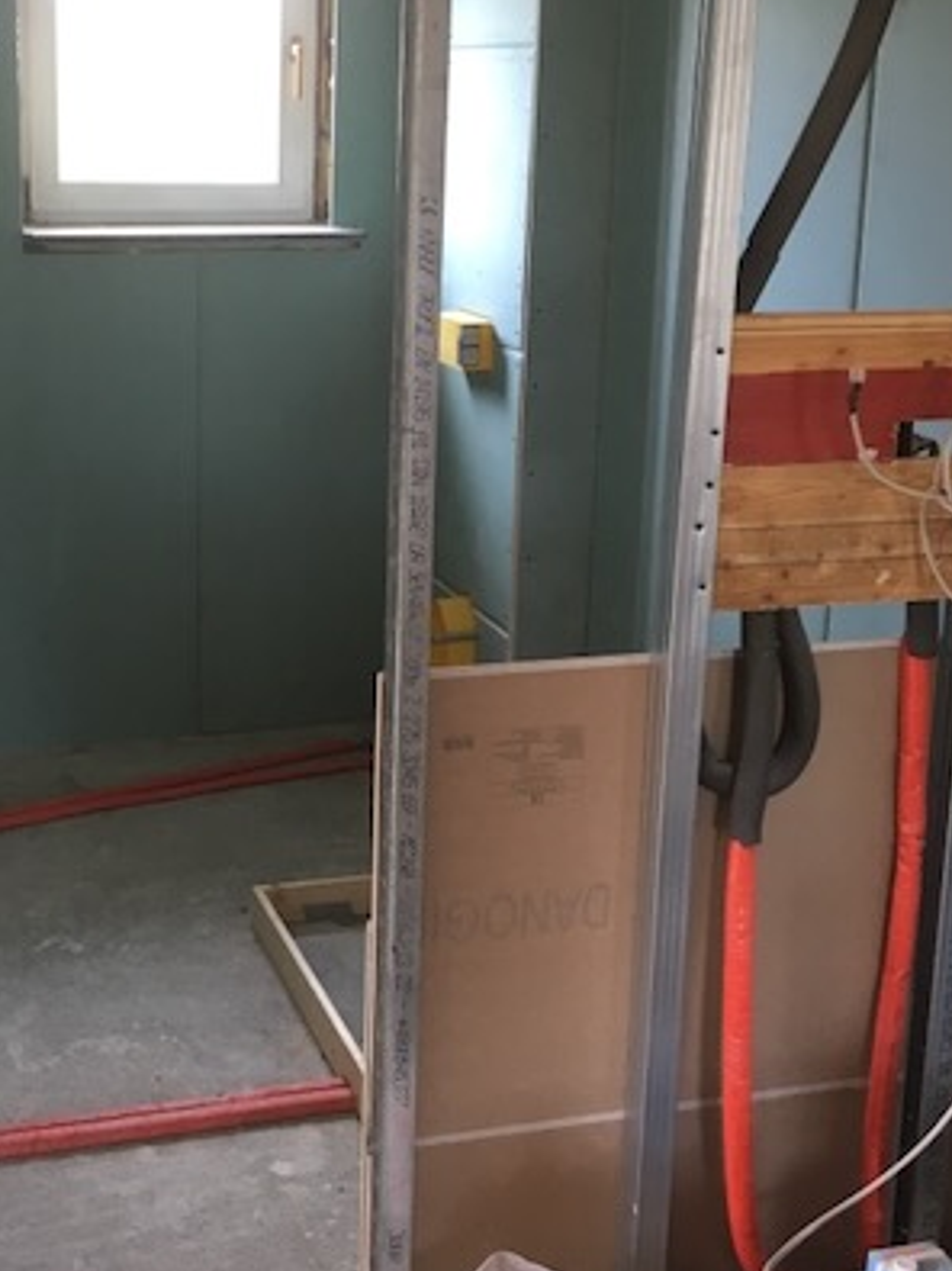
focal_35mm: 47
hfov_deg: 30.4
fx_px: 1724
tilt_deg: -12.7
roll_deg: -1.2
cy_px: 476
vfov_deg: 40.2
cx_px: 254
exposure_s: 1/33
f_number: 2.2
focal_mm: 4.15
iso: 40
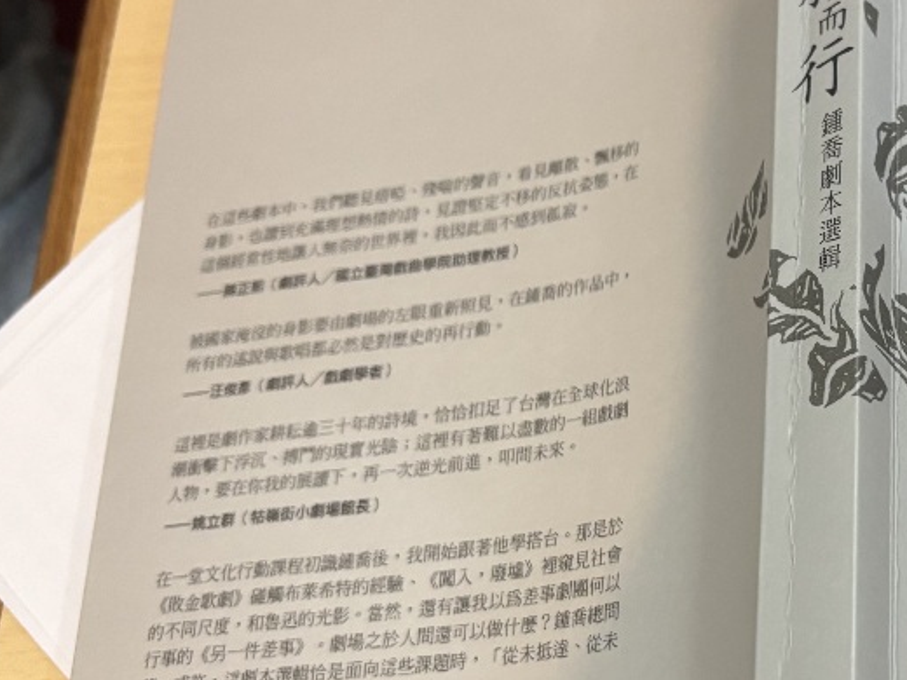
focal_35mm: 64
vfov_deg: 22.9
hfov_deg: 27.9
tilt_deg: -66.1
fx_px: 1677
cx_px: 965
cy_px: 363
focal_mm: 5.96
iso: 200
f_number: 1.6
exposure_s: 1/60
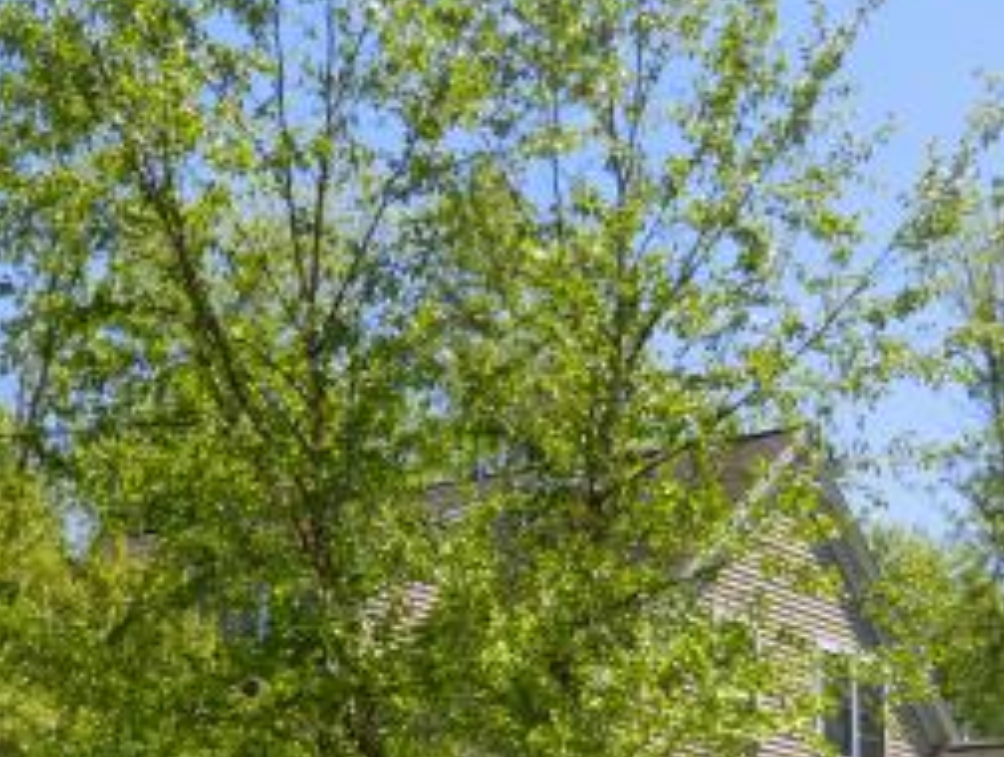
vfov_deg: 15.9
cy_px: 685
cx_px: 259
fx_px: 2673
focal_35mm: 92
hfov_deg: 21.1
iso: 64
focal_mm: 7.1
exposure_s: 1/400
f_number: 3.8
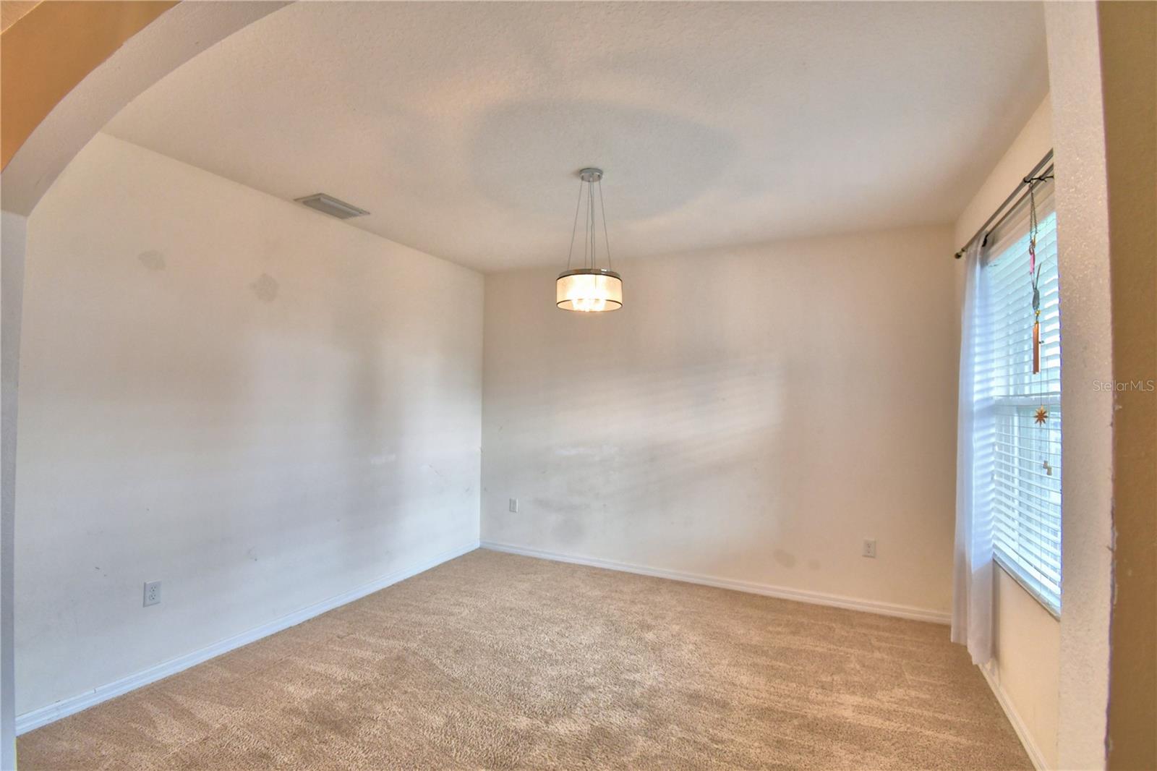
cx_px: 578
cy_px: 386
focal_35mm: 15
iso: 400
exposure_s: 1/100
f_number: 4.5
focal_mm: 10
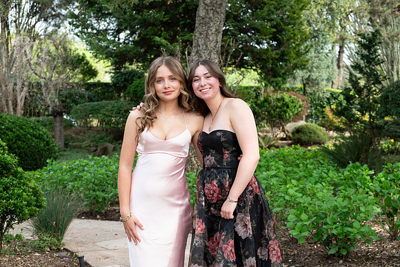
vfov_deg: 20.9
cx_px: 200
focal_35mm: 65
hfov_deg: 31.0
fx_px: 722
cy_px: 134
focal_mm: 65
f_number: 7.1
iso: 1250
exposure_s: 1/800
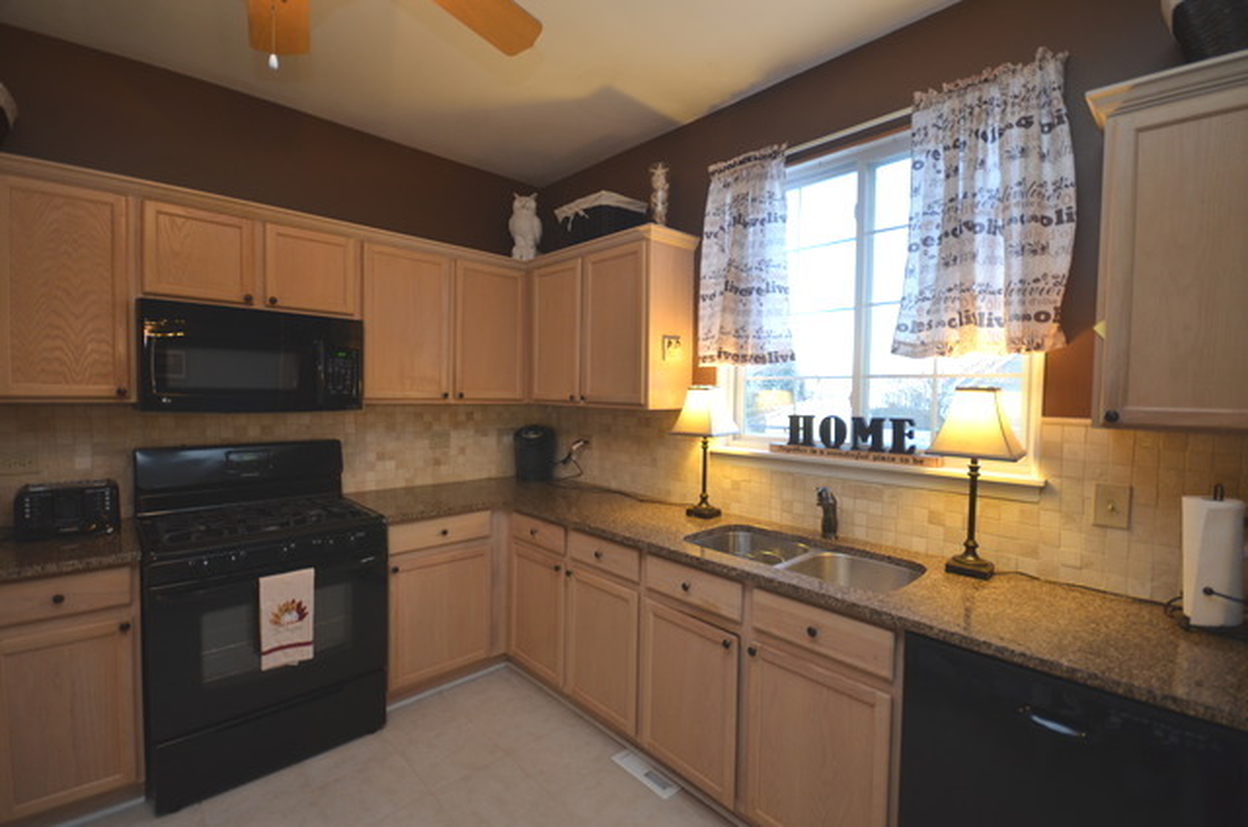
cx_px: 624
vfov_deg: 77.1
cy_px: 414
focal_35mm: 15
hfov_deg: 100.5
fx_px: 519
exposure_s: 1/60
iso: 400
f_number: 4
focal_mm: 10
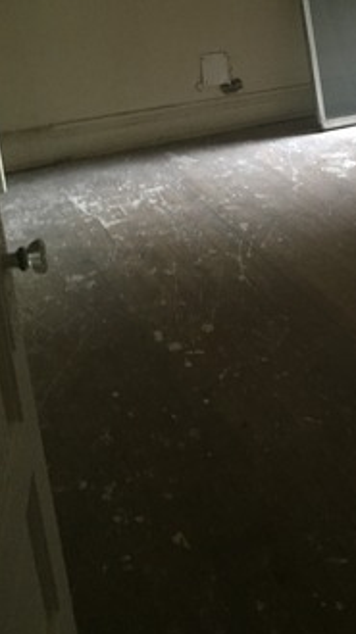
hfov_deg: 25.3
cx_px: 300
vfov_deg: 43.6
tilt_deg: -22.4
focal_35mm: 46
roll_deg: +0.7
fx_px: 774
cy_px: 184
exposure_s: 1/24
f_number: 2.2
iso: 250
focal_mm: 4.15
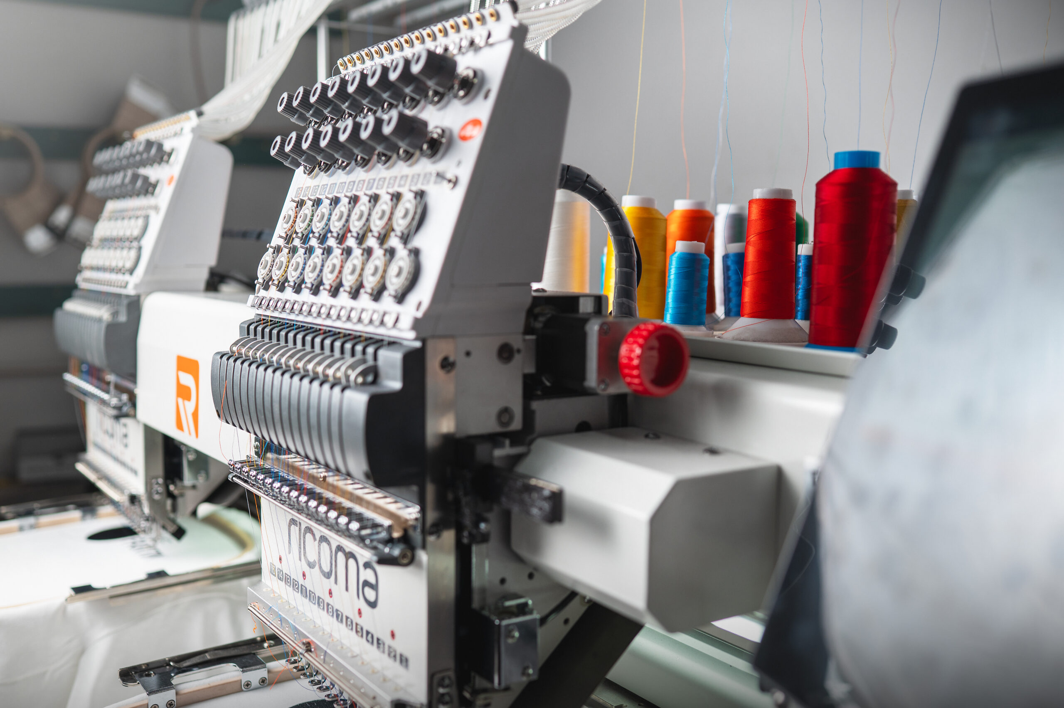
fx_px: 1034
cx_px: 532
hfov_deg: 54.5
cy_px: 354
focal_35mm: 35
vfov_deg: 37.8
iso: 160
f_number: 2.8
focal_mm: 35
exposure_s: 1/160
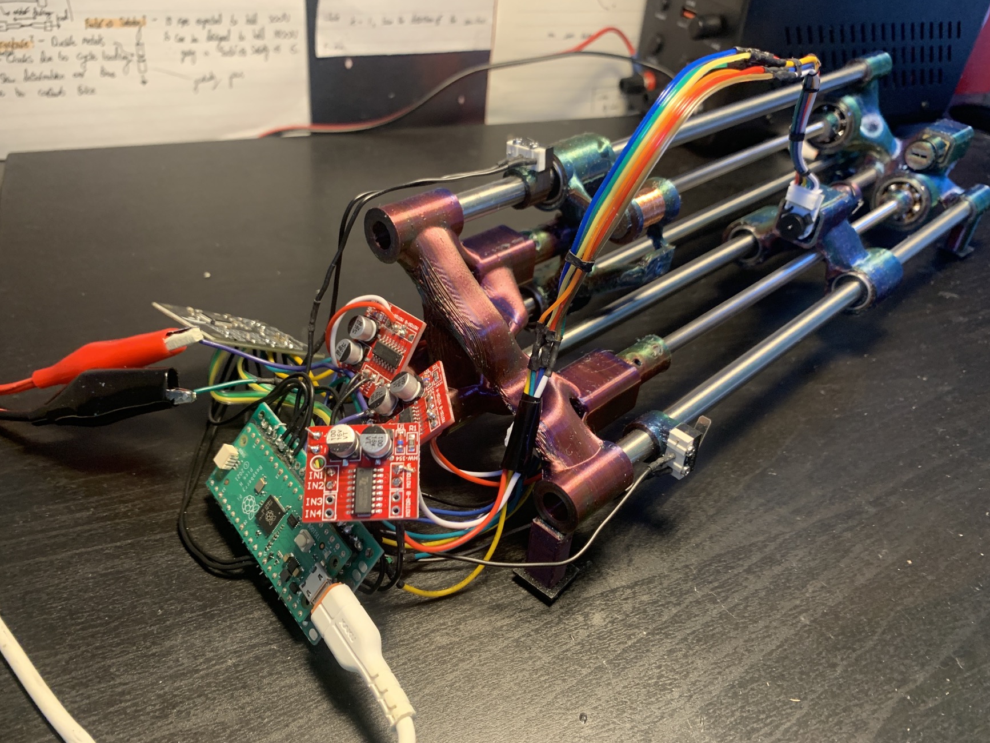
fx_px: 772
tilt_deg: -36.6
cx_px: 491
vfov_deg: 51.4
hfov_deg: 65.3
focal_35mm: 27
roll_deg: -6.5
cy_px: 370
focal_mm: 4.25
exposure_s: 1/60
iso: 250
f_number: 1.8
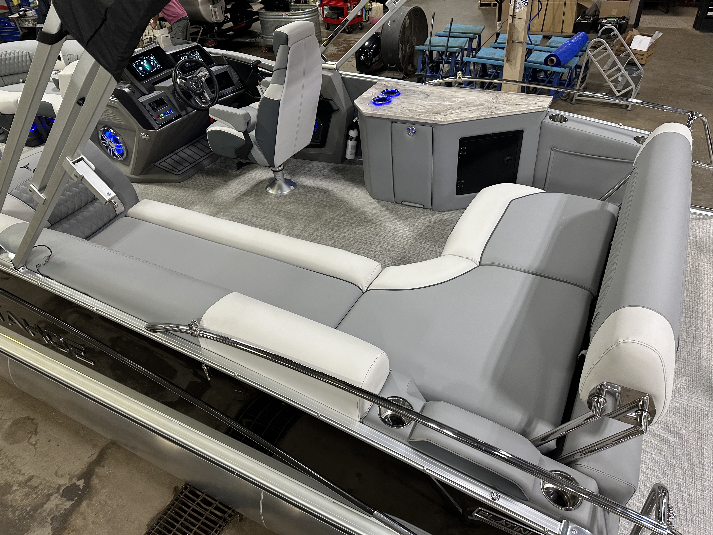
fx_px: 494
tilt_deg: -39.6
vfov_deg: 56.8
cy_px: 268
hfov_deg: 71.6
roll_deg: +6.3
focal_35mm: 24
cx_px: 356
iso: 200
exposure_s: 1/120
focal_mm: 6.86
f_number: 1.78
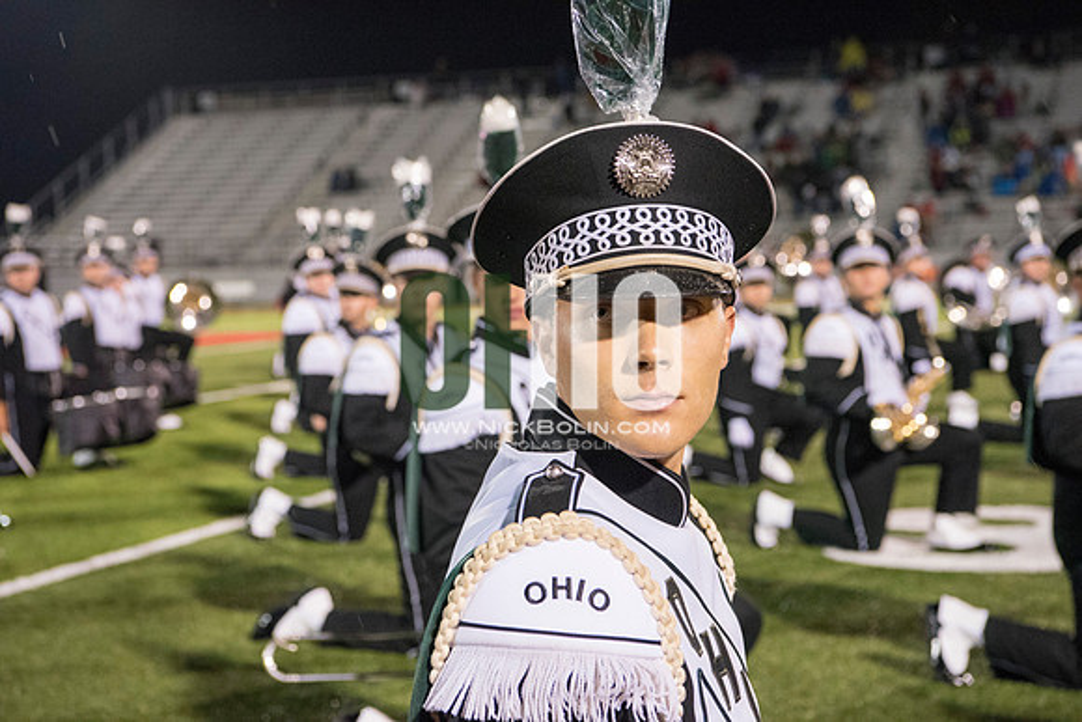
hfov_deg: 28.8
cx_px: 541
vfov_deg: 19.5
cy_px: 361
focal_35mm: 70
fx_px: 2104
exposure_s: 1/320
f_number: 5.6
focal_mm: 70
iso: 5000
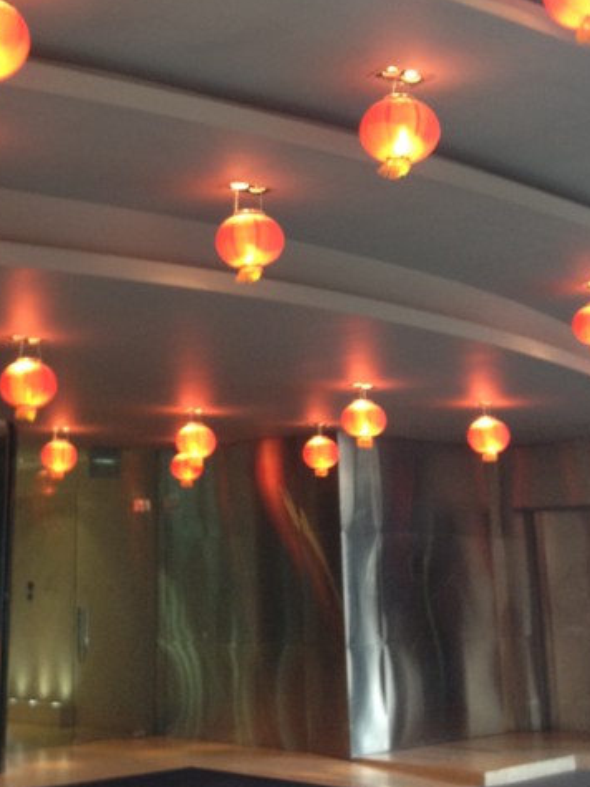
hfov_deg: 24.7
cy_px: 215
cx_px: 220
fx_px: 1341
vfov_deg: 32.2
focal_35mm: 59
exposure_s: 1/20
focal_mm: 4.28
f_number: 2.4
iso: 100
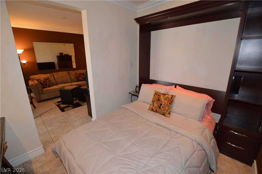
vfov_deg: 77.2
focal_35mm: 15
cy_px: 87
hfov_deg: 100.5
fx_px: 109
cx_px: 131
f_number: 3.5
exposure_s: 1/60
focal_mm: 10
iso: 640
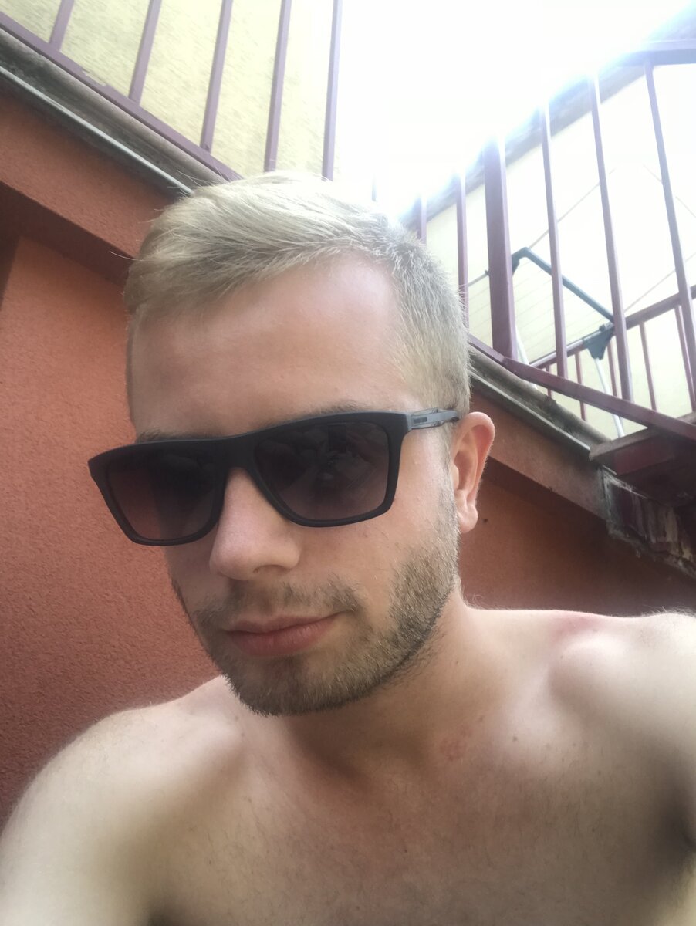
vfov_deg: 56.8
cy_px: 463
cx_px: 348
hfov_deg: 44.2
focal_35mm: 32
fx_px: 857
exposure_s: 1/100
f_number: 2.2
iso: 40
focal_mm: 2.87
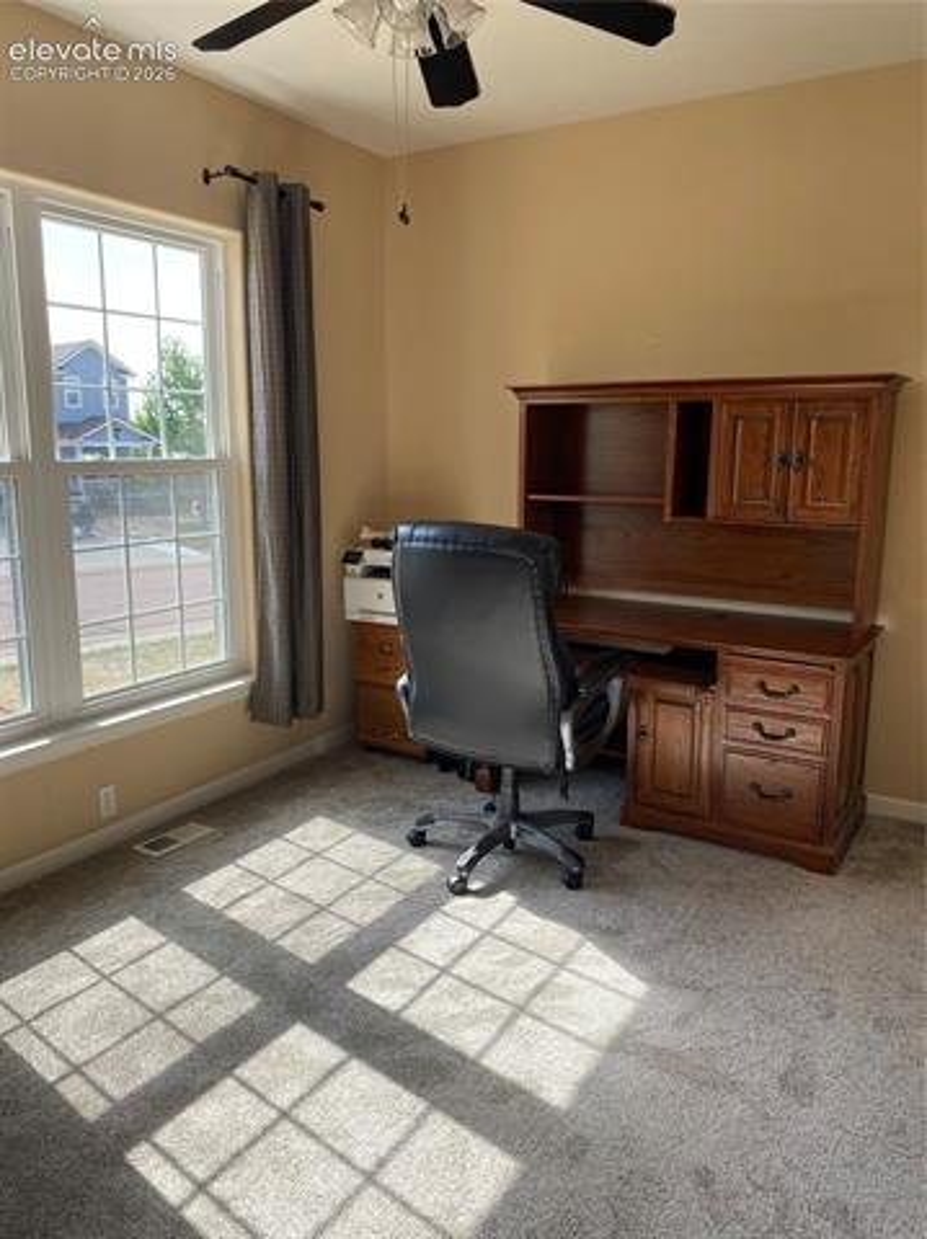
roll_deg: +0.7
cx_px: 464
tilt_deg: -10.2
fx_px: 930
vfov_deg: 67.4
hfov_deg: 53.0
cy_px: 620
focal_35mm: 26
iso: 32
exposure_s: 1/326
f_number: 1.8
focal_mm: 4.25
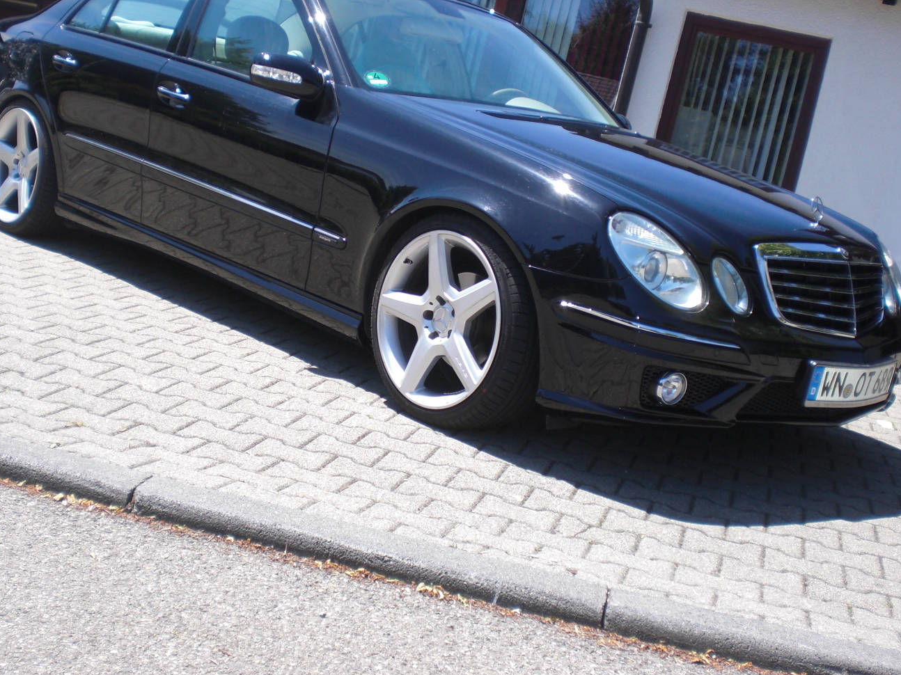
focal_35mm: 47
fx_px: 1223
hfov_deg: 40.4
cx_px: 407
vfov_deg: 30.8
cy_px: 283
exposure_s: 1/500
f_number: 3.1
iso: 64
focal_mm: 6.3
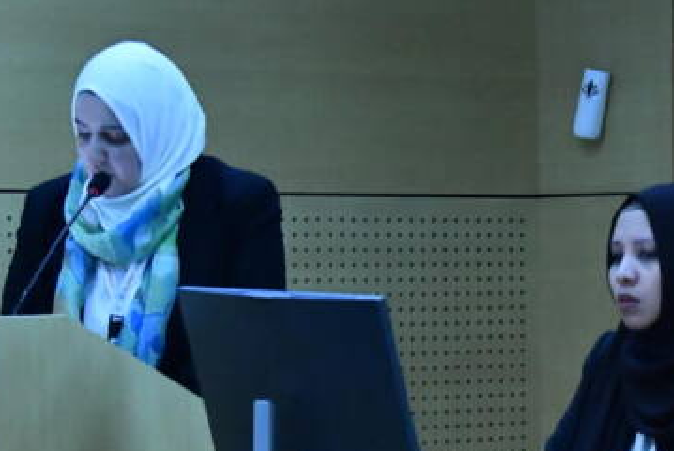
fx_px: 3523
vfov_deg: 7.3
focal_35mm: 188
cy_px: 429
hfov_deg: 10.9
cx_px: 610
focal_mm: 44
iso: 4000
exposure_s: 1/100
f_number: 5.6
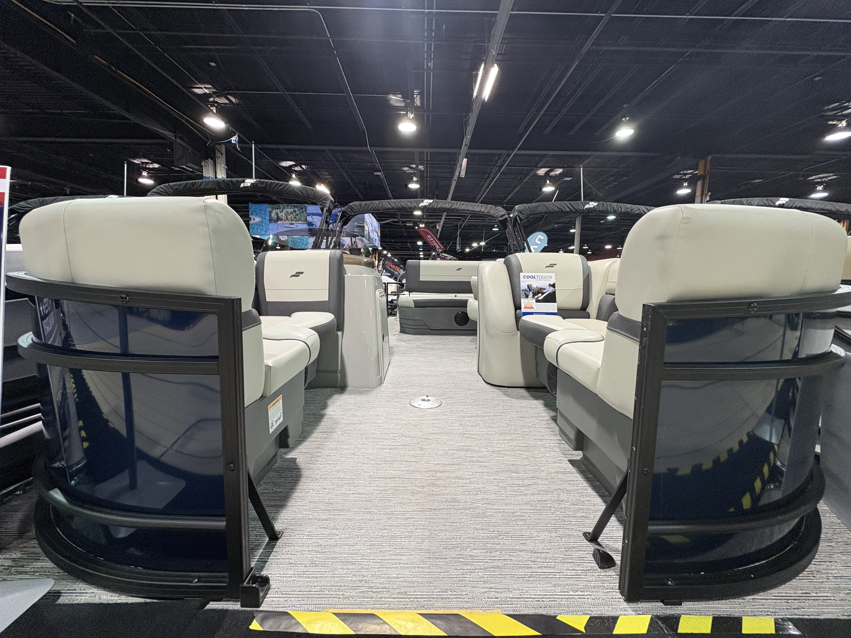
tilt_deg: -6.0
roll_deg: -0.3
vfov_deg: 85.7
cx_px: 426
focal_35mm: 14
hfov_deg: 102.1
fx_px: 344
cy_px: 319
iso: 250
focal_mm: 2.22
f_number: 2.2
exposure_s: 1/60
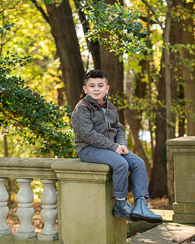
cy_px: 135
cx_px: 97
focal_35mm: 108
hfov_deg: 14.3
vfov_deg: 17.8
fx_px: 779
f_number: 4
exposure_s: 1/200
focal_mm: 95
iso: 320
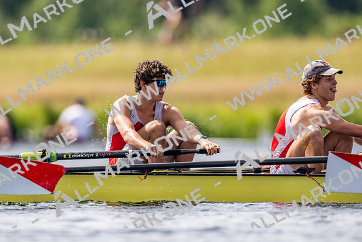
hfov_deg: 2.3
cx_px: 181
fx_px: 9056
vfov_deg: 1.5
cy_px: 121
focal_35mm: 900
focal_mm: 600
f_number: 4
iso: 180
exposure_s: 1/2500
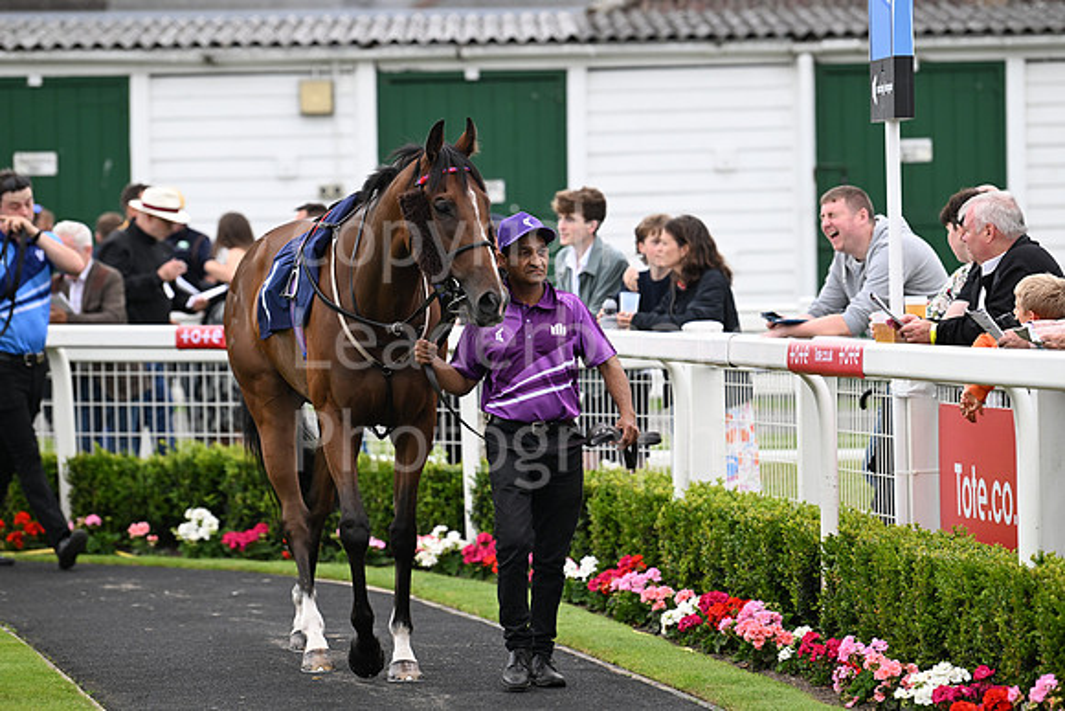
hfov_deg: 10.3
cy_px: 356
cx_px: 532
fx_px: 5918
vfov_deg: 6.9
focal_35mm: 200
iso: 800
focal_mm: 200
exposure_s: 1/500
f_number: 4.5
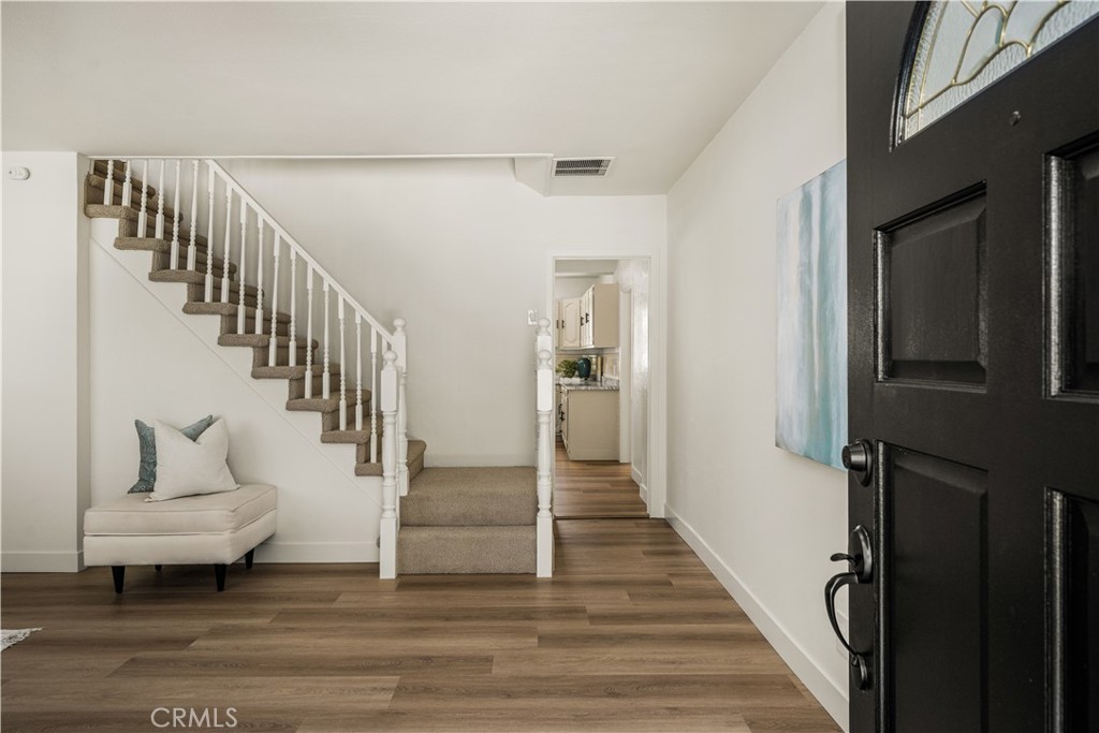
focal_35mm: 20
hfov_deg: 85.4
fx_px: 595
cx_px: 550
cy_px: 366
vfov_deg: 63.2
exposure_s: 1/8
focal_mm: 19.5
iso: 80
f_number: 6.3
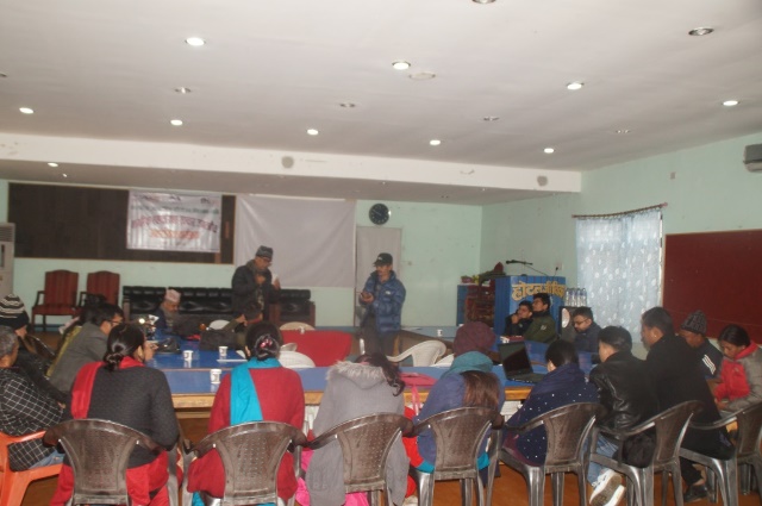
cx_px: 381
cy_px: 253
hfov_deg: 53.2
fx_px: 761
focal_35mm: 36
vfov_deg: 36.8
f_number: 4
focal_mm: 24
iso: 1000
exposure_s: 1/60
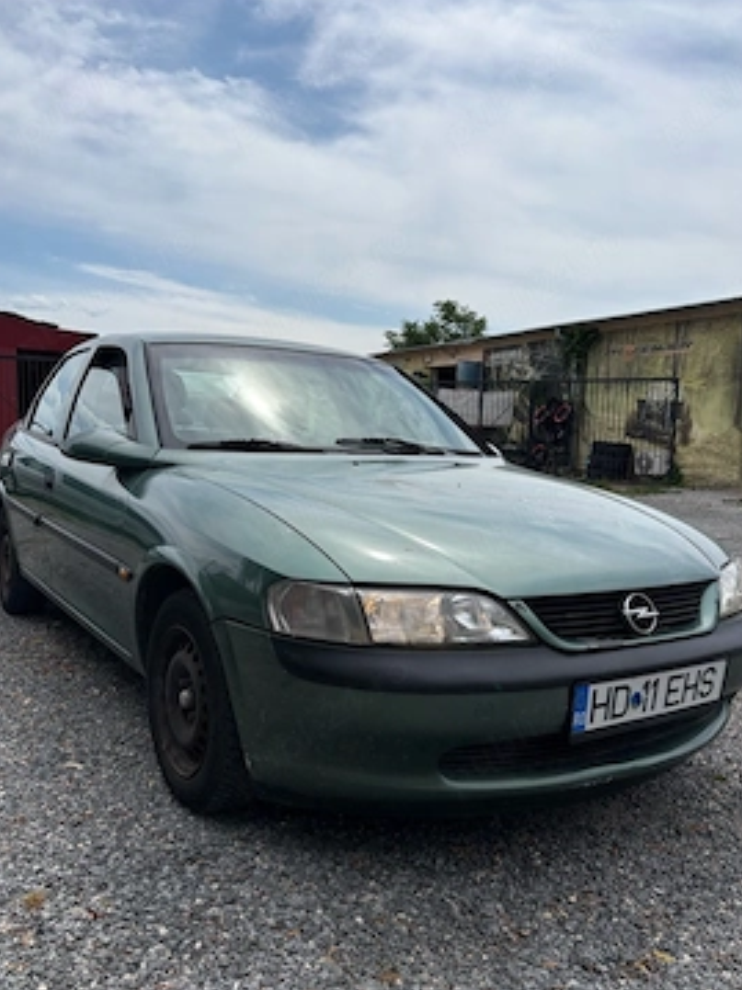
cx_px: 375
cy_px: 543
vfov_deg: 61.6
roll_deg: -2.4
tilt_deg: -7.3
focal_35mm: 29
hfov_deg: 48.2
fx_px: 829
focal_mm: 5.96
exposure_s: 1/6329
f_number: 1.6
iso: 50
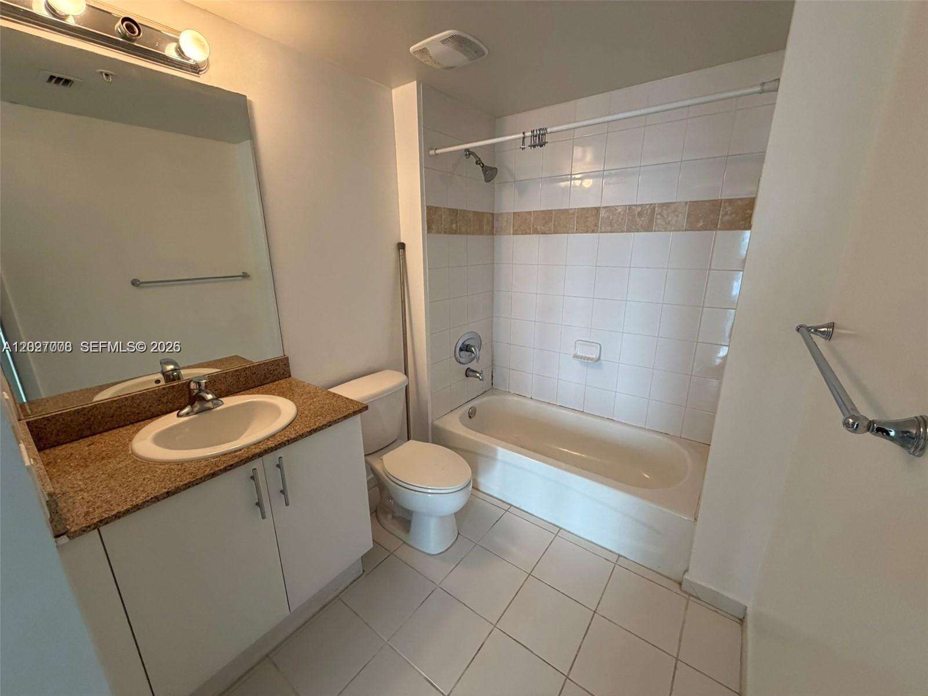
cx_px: 464
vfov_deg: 85.7
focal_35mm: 14
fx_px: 375
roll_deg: +1.0
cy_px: 348
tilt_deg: -14.7
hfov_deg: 102.1
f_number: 2.2
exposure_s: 1/120
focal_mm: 2.22
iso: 320
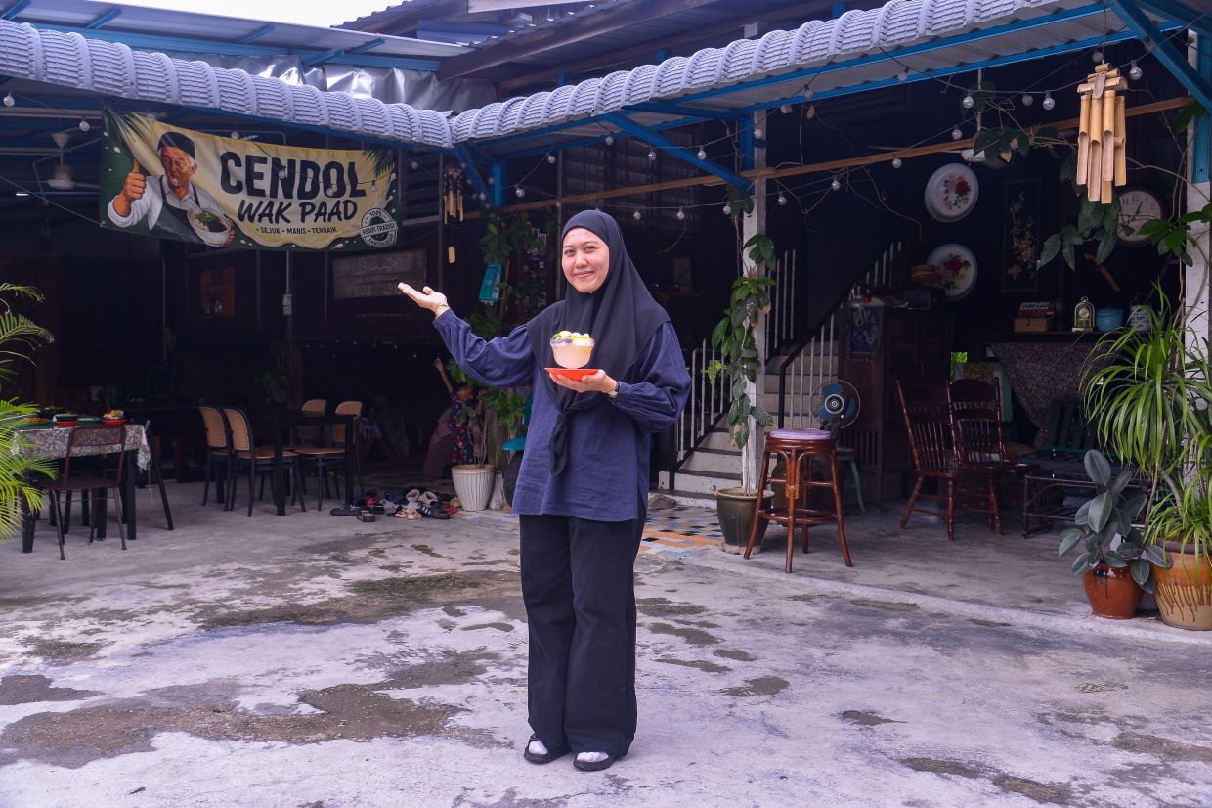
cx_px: 606
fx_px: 1043
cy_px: 404
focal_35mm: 31
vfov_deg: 42.3
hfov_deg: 60.3
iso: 320
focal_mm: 31
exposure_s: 1/250
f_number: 5
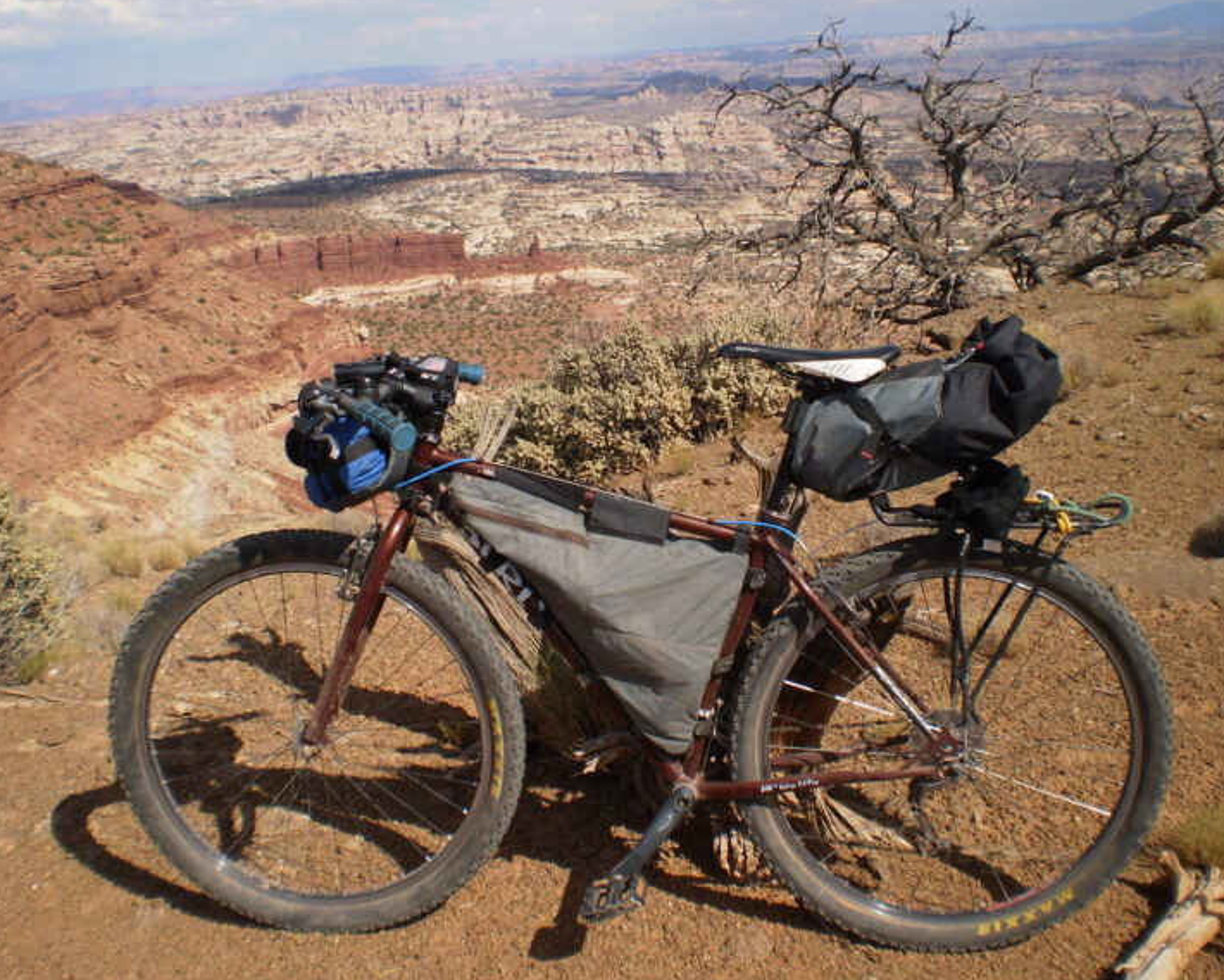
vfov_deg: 39.2
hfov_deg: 47.9
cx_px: 600
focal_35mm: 38
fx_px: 1377
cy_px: 487
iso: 64
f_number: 4.6
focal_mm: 6.3
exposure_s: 1/1000
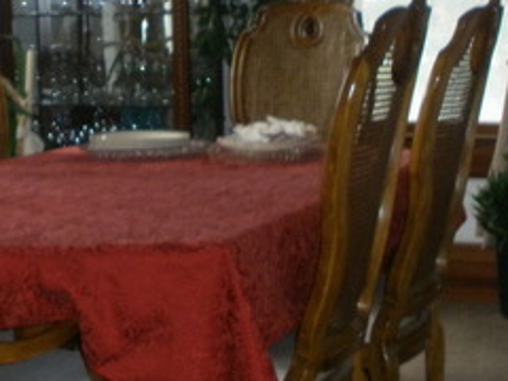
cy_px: 32
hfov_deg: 20.2
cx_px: 97
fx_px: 1409
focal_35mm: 96
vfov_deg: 15.2
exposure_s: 1/30
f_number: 3.5
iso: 200
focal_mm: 6.3
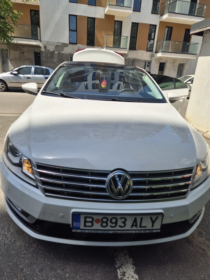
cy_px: 140
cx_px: 105
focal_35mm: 23
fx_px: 186
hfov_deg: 58.9
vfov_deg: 73.9
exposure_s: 1/1992
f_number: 1.8
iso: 25
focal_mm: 5.4
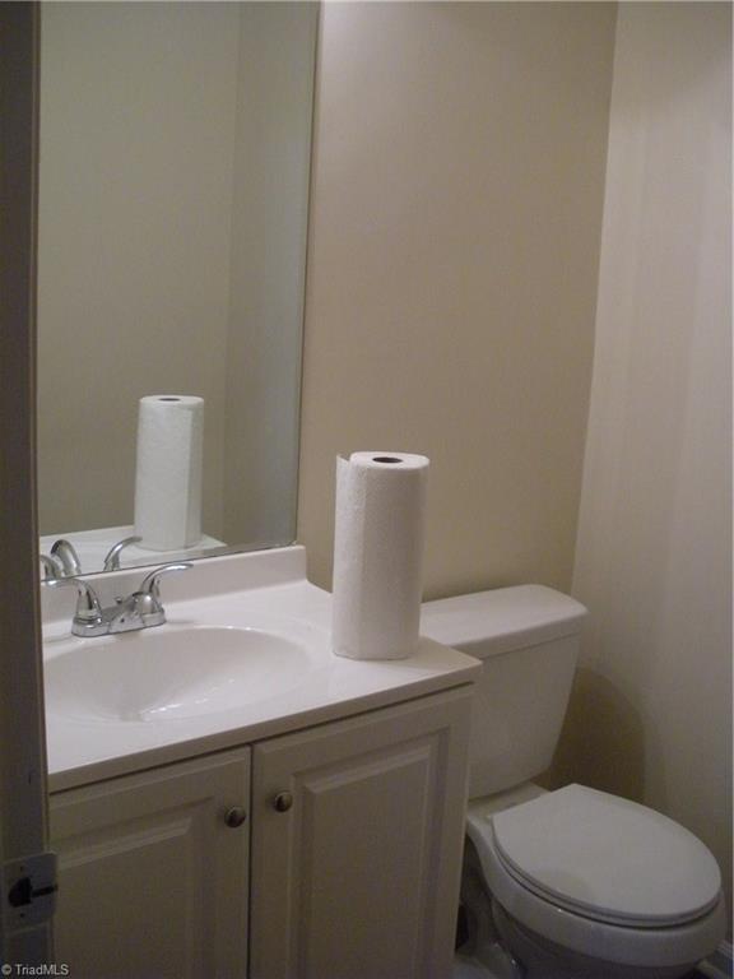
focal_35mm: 36
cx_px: 367
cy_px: 490
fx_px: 1018
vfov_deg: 51.4
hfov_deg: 39.7
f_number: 3.5
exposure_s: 1/48.5
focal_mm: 6.3
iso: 400
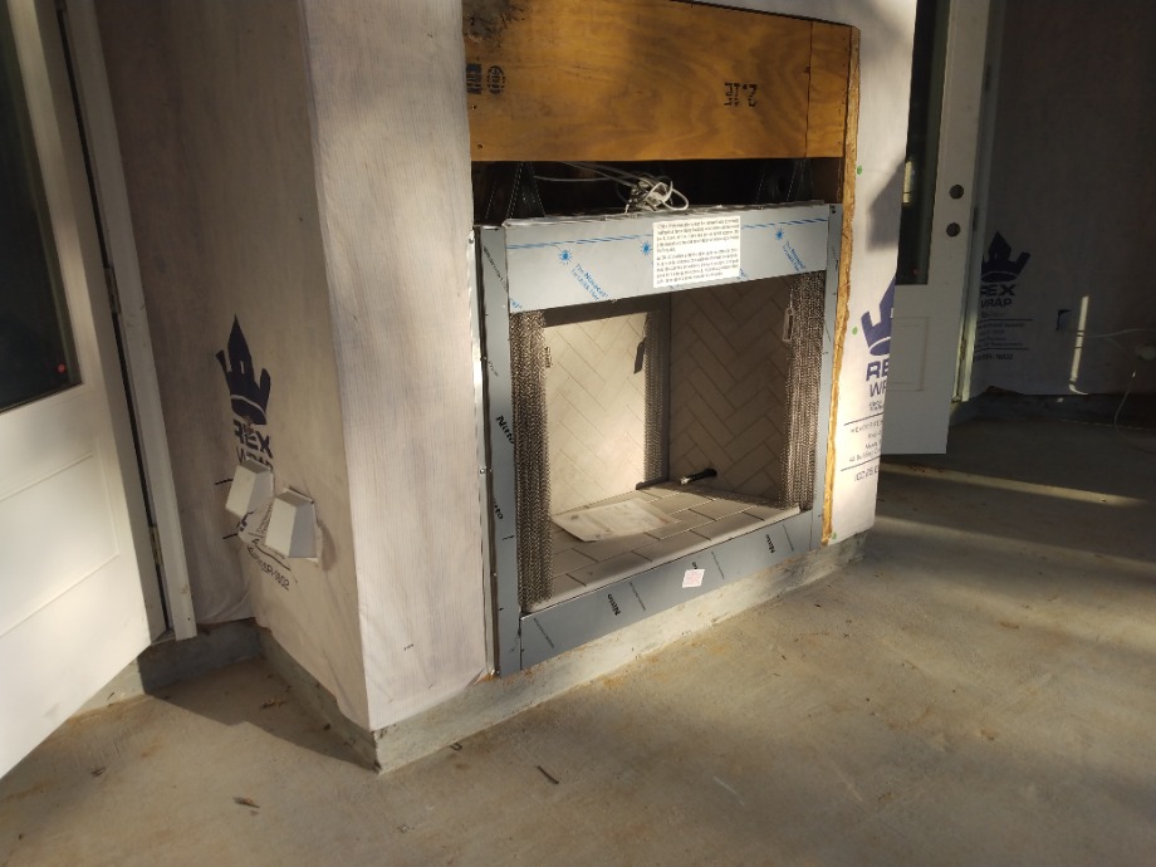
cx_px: 578
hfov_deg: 81.7
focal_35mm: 20
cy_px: 434
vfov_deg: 66.0
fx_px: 668
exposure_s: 1/472
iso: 100
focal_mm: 3.54
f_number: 2
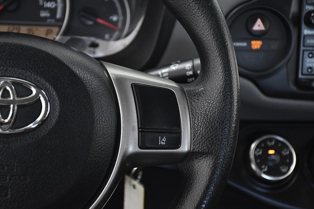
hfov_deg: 24.2
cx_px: 157
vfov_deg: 16.3
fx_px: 733
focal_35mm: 84
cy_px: 104
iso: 2500
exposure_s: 1/320
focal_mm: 56
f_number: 4.8
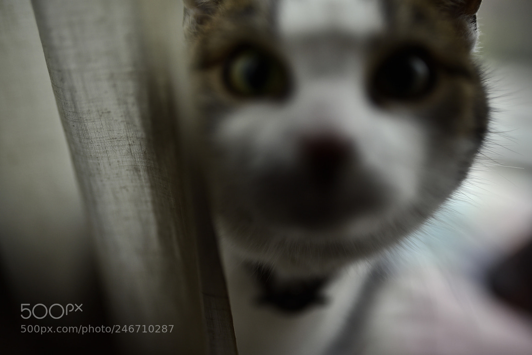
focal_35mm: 35
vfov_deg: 37.9
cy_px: 178
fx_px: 517
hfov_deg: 54.4
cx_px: 266
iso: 160
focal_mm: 35
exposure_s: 1/125
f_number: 1.4
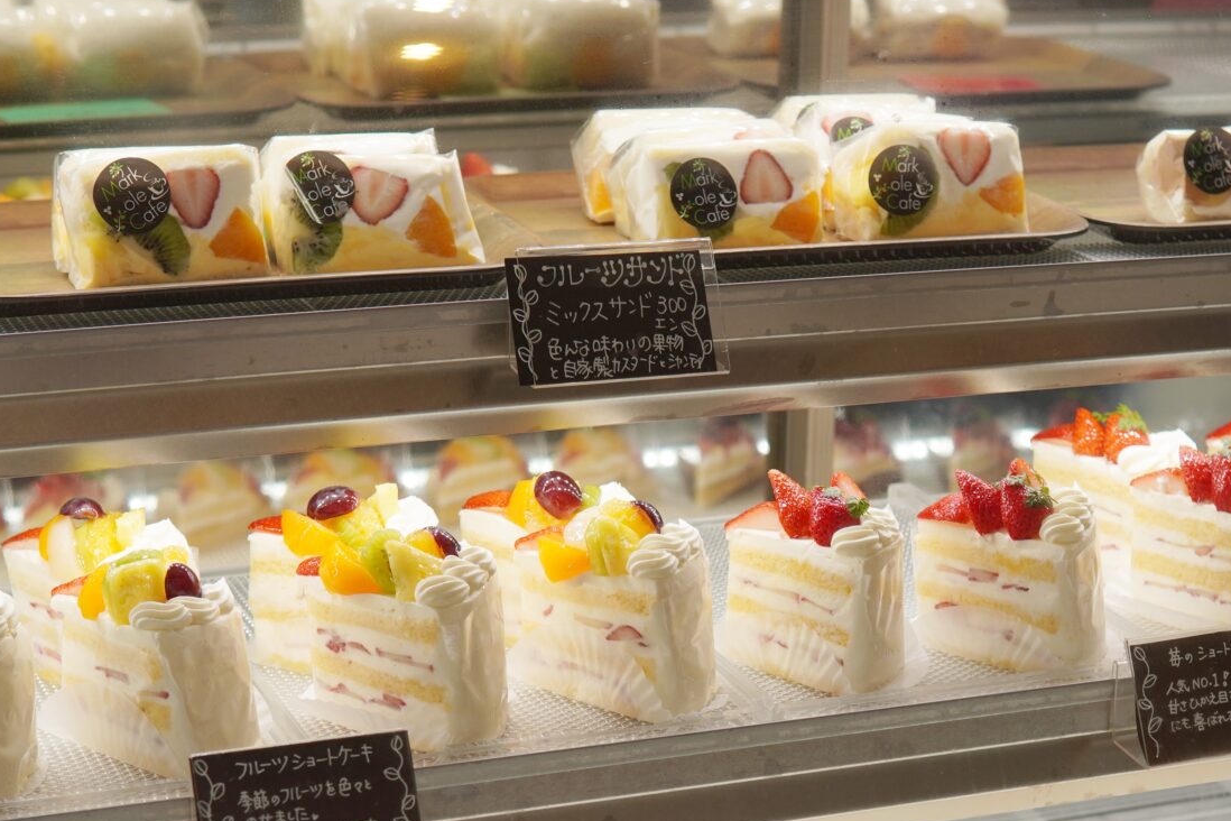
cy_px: 696
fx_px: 2804
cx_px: 829
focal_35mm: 82
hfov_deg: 24.6
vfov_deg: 16.5
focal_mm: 30
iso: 100
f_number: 3.2
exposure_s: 1/400
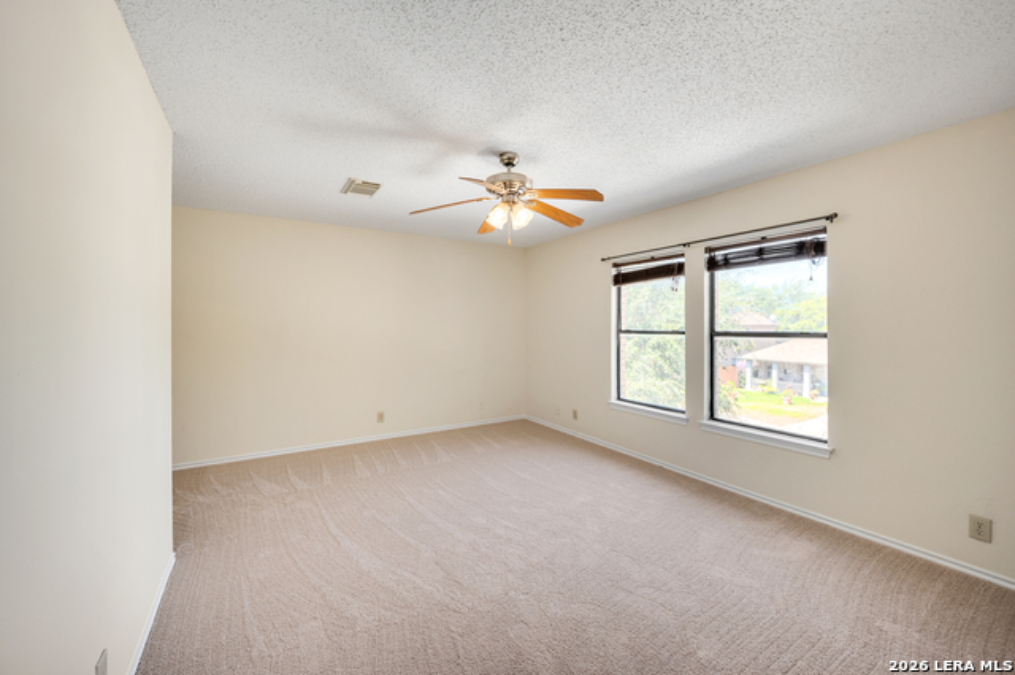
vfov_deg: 81.1
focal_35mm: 14
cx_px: 508
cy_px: 338
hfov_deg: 104.3
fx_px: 395
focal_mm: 14
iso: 250
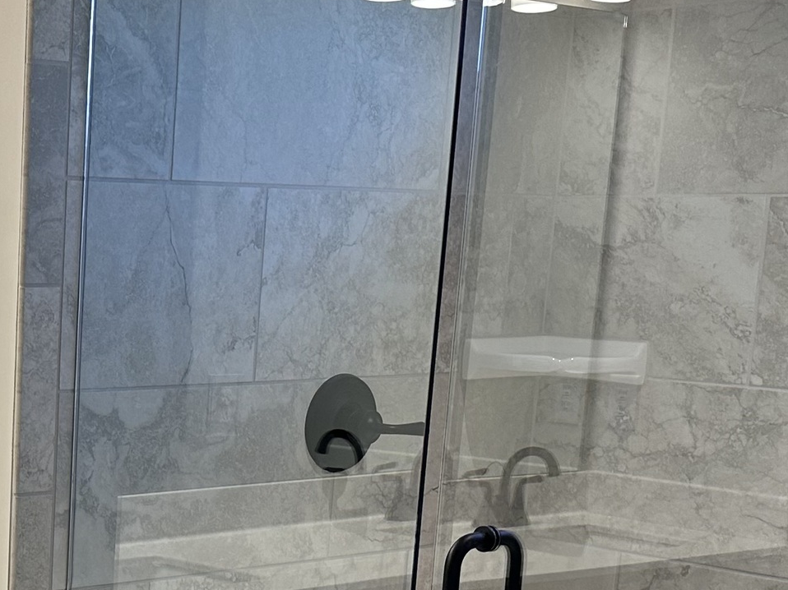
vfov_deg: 18.5
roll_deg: -1.2
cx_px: -64
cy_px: 629
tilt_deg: -12.2
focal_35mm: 77
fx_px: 1752
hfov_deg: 23.8
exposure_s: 1/120
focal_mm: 6.86
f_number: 1.78
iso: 100
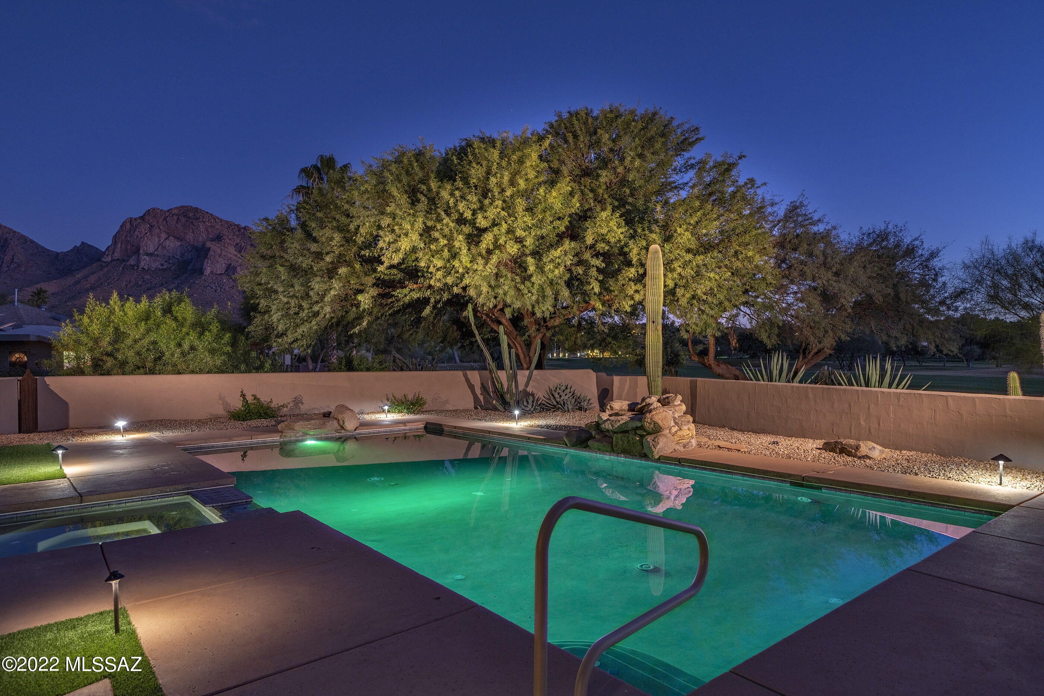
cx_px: 522
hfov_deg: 84.0
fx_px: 580
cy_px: 348
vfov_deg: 61.9
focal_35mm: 20
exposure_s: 1/1.25
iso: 200
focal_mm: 20
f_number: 4
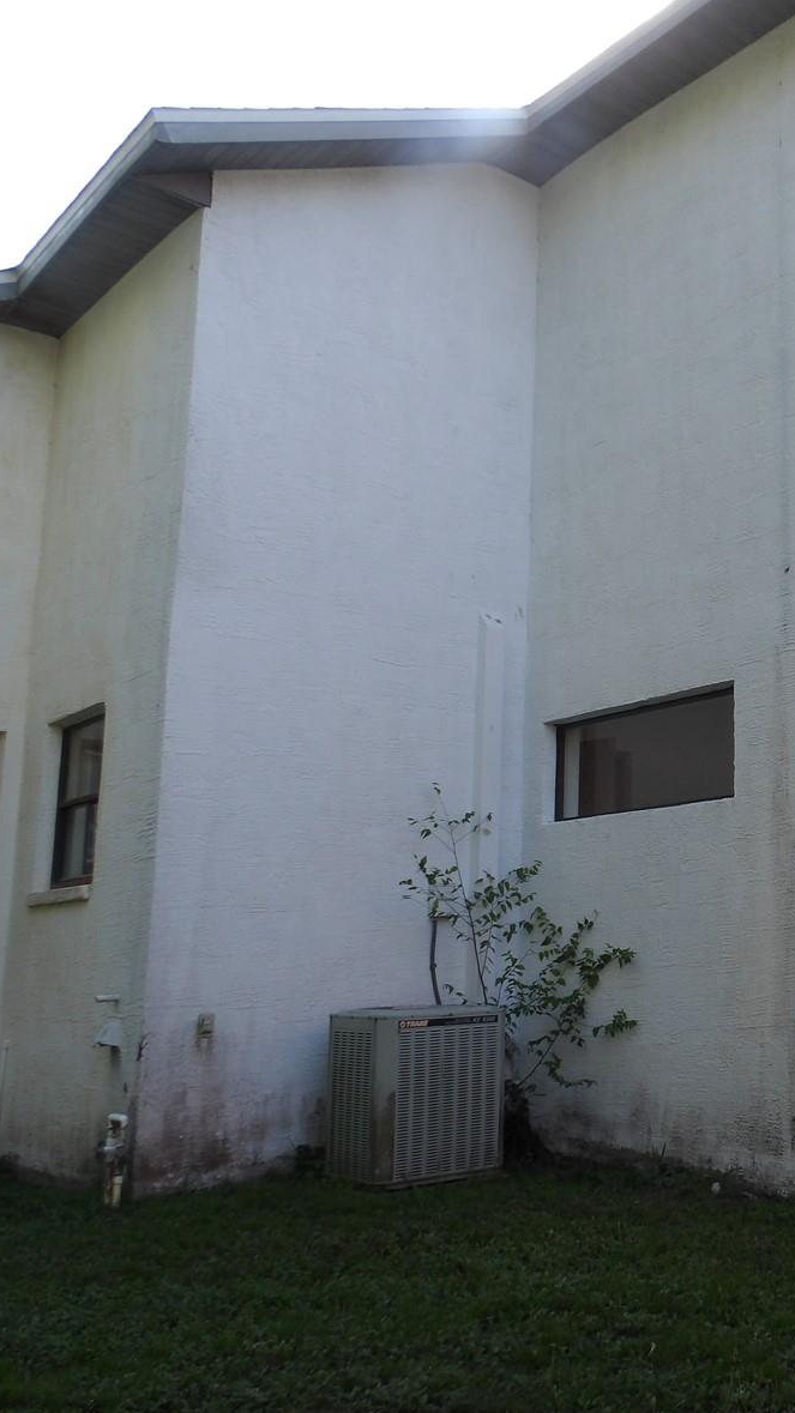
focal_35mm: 34
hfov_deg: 31.2
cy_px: 708
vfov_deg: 58.0
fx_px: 1274
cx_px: 851
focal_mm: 4.2
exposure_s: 1/130
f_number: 4.1
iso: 100
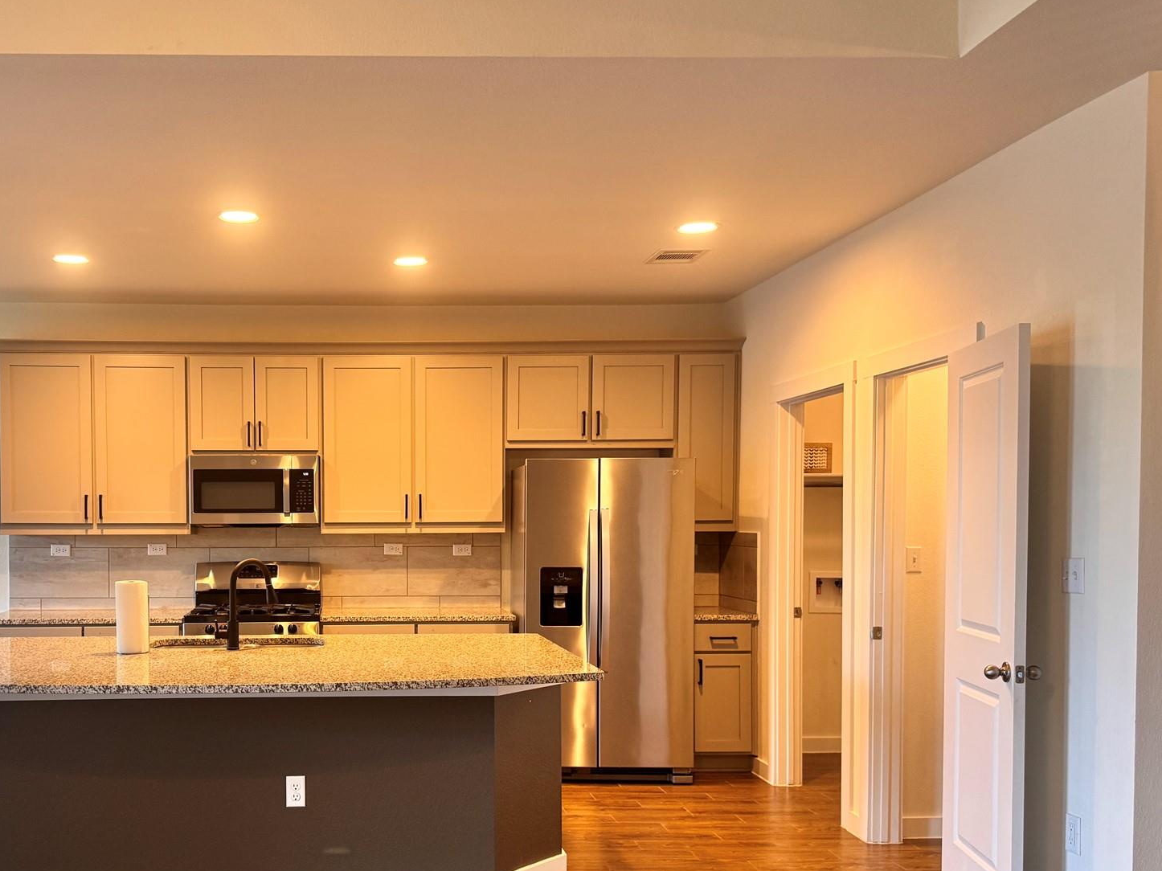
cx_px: 371
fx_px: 1141
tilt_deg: -3.1
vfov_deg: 41.5
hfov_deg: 52.7
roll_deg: +0.1
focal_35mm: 34
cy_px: 548
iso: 160
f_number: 1.78
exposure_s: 1/60
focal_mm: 6.76
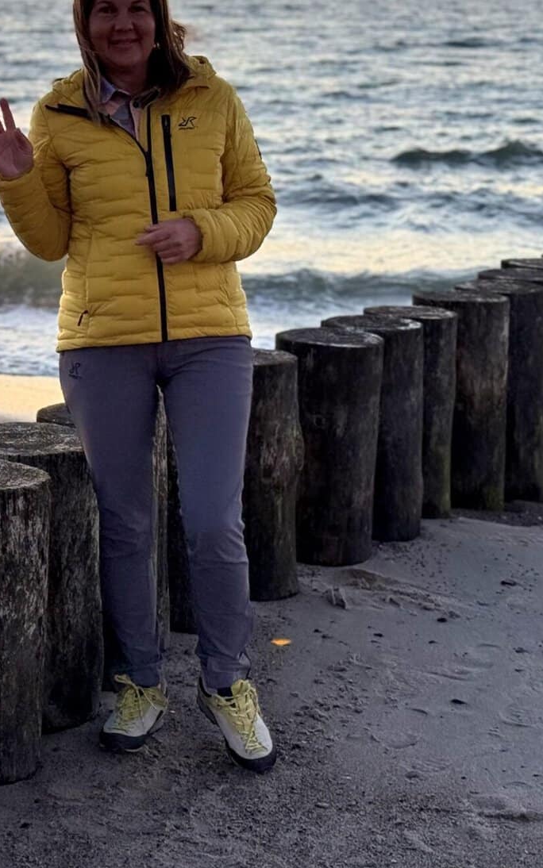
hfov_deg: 13.8
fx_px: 2201
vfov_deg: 22.2
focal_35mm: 93
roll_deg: -1.7
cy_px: 302
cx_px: -28
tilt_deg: -5.8
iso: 64
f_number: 1.78
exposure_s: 1/394
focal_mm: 6.76
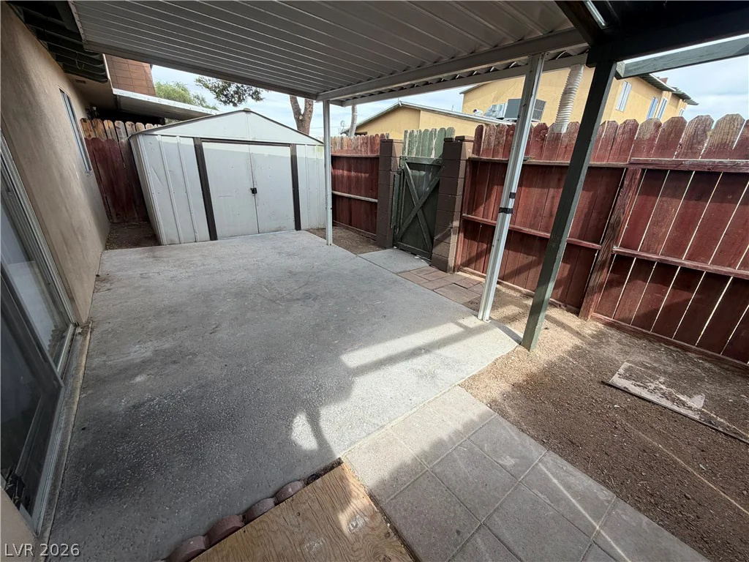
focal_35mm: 14
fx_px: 303
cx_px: 374
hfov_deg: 102.1
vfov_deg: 85.7
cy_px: 281
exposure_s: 1/502
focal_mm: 2.22
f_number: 2.2
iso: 64
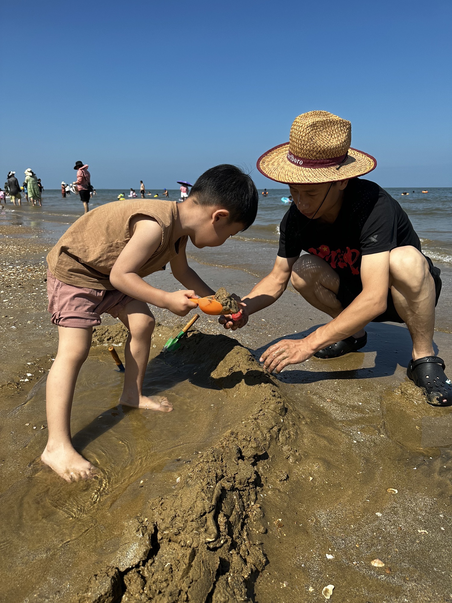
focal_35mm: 24
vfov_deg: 71.6
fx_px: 418
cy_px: 302
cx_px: 226
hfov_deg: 56.8
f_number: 1.78
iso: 80
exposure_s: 1/4184
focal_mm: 6.86
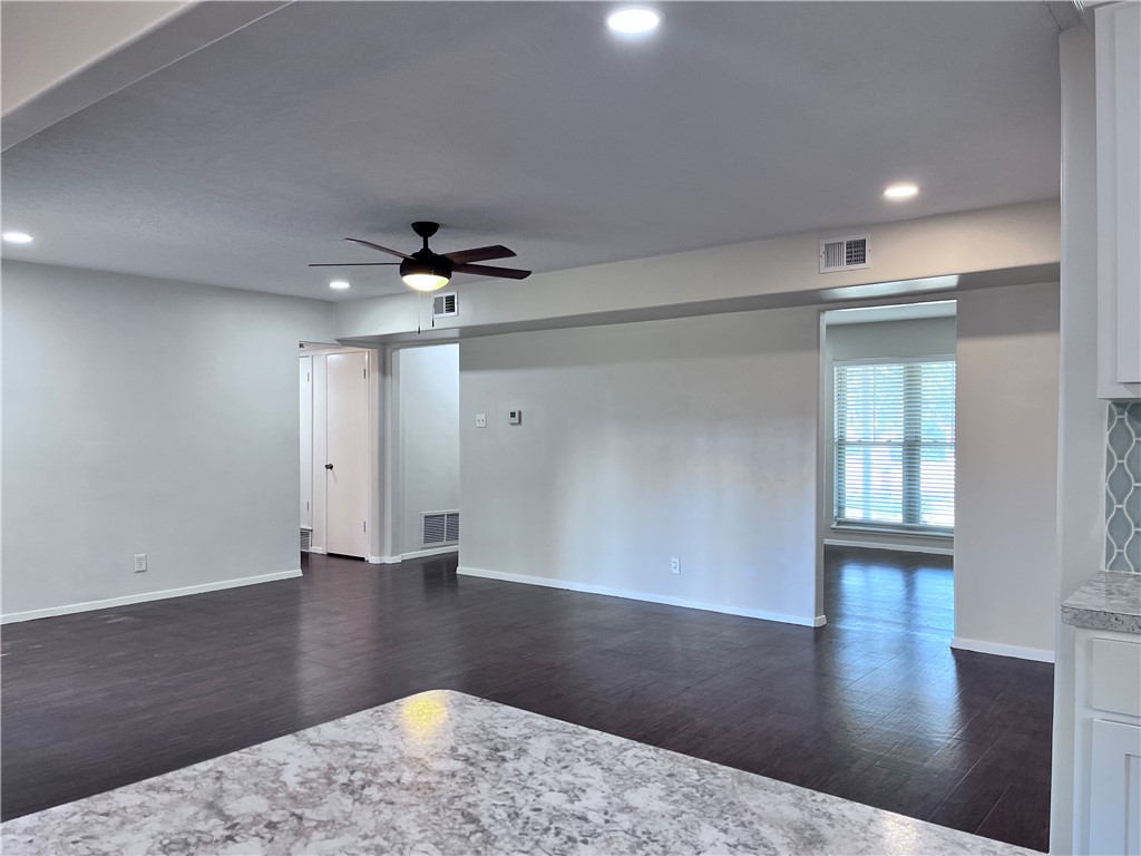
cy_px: 428
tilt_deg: +0.2
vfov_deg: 53.1
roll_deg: +0.6
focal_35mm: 26
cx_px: 570
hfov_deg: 67.3
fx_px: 857
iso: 125
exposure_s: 1/120
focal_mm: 5.1
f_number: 1.6
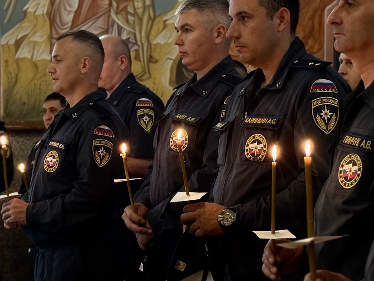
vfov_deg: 25.6
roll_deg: +0.5
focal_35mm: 57
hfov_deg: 33.7
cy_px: 119
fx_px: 616
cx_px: 217
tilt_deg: +0.6
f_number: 1.78
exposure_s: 1/33
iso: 320
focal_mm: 6.76
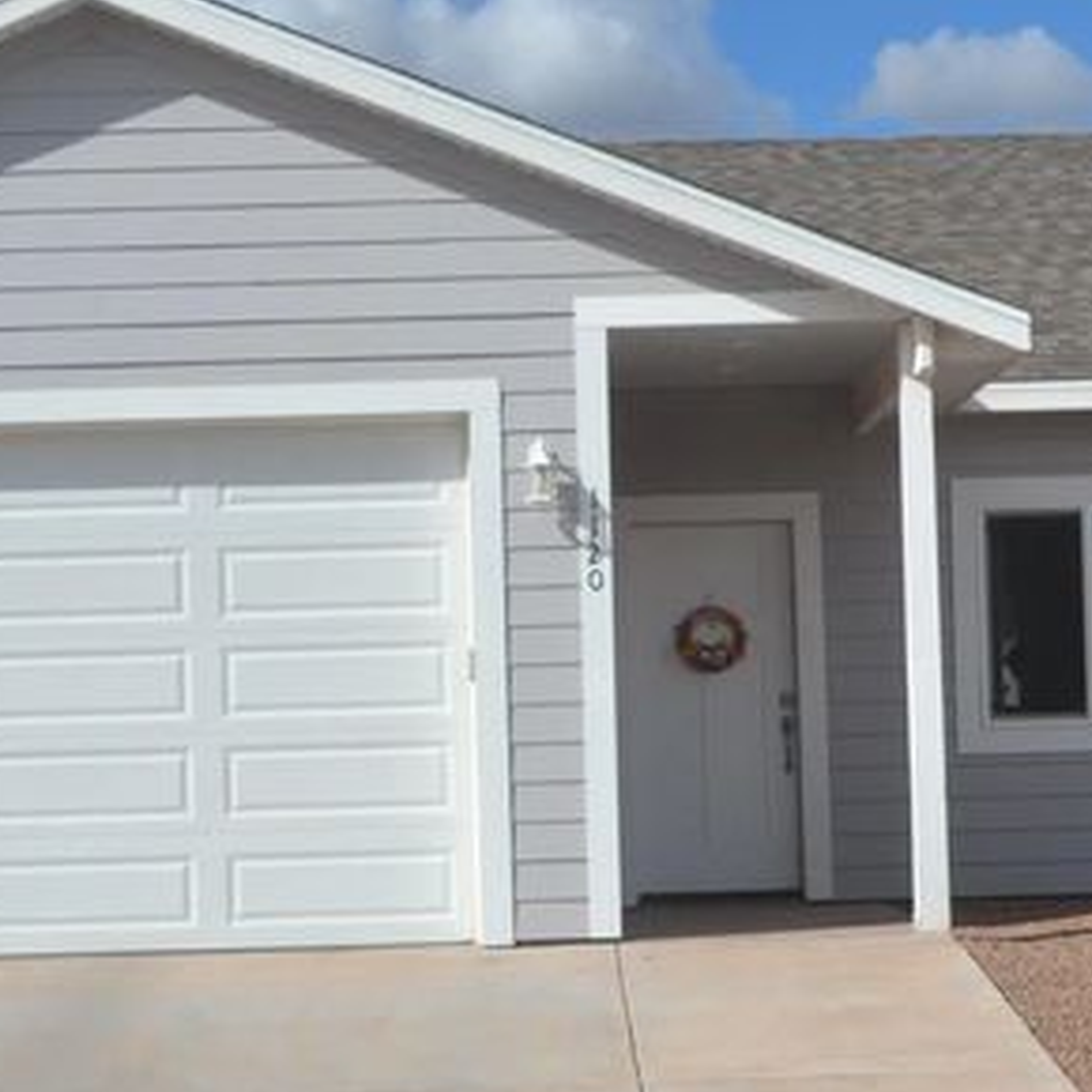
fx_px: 3533
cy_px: 555
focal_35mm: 99
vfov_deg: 17.6
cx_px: 636
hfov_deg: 17.6
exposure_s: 1/320
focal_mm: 22
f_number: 9
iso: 100
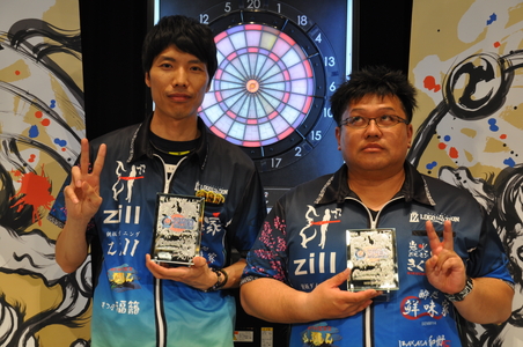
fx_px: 1044
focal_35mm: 72
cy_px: 174
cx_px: 262
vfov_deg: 18.9
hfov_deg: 28.1
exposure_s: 1/20
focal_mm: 48
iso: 400
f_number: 4.8
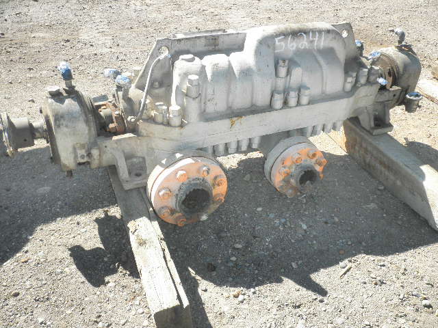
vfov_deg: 40.7
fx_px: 443
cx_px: 219
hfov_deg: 52.6
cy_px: 164
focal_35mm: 35
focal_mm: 6.1
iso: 64
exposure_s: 1/320
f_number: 3.2
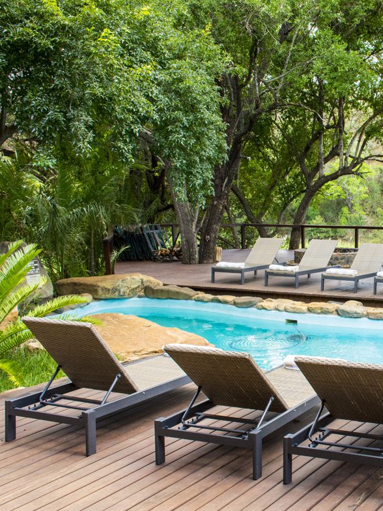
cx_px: 375
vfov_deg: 36.2
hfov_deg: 26.2
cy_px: 252
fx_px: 782
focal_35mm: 53
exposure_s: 1/125
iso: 800
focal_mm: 24
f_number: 11
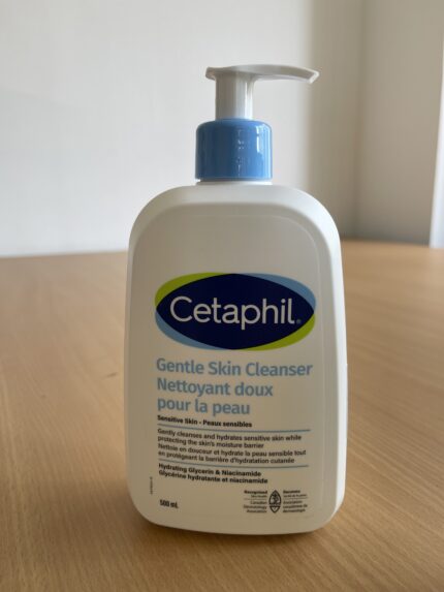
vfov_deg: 67.3
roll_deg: +0.7
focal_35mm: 26
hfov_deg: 53.1
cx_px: 222
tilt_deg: -12.1
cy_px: 296
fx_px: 444
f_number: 1.6
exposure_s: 1/121
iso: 40
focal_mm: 5.1
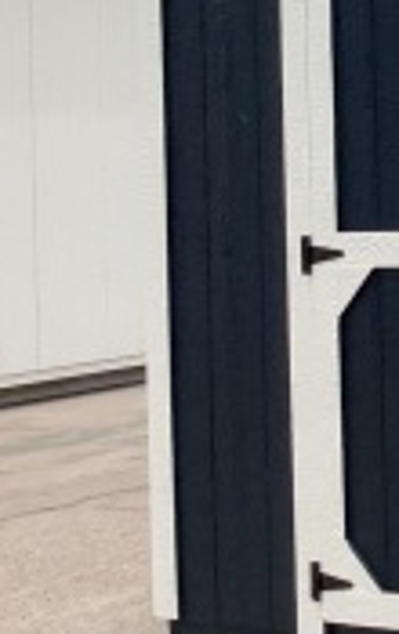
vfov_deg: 17.0
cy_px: -7
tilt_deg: +1.3
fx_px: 2079
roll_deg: +2.6
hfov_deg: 9.2
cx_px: 1106
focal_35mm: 120
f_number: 2.4
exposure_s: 1/2146
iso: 25
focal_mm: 3.3
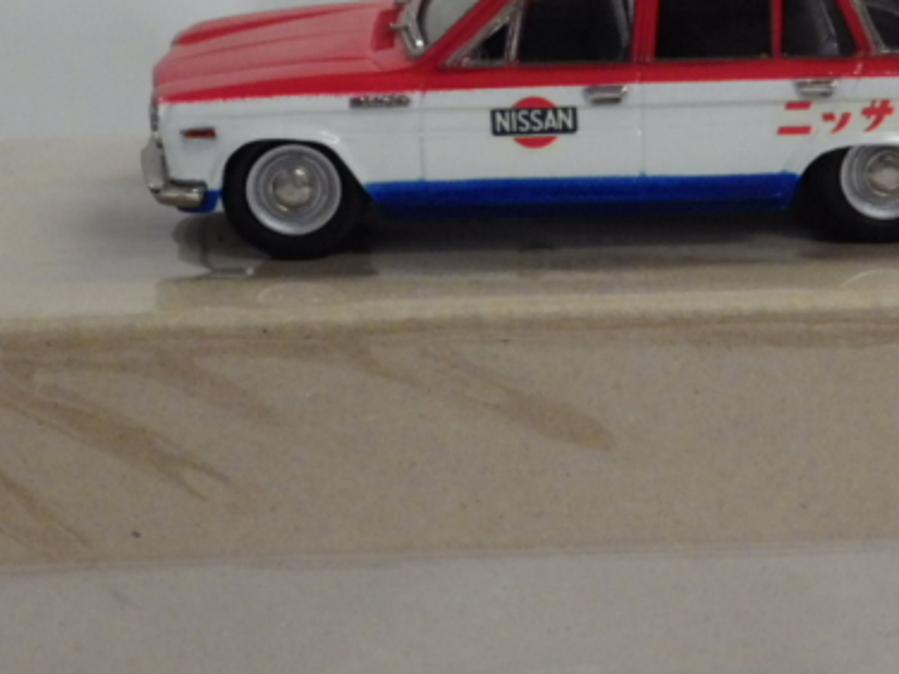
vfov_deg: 12.2
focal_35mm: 121
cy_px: 323
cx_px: 564
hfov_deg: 16.3
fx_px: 3142
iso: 640
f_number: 4.2
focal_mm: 12.8
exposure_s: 1/60
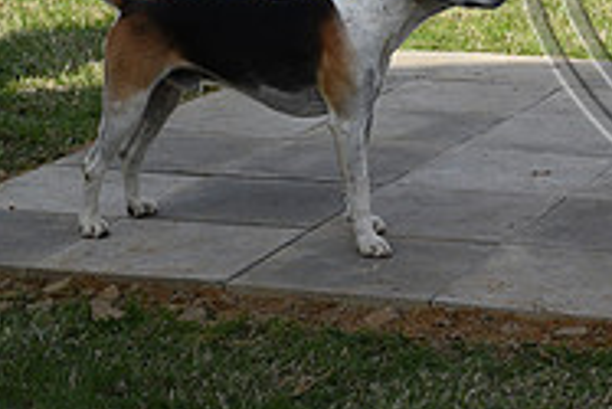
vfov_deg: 8.7
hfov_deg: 12.8
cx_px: 808
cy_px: -147
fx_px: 2637
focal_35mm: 155
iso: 560
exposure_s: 1/1250
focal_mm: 50
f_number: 10
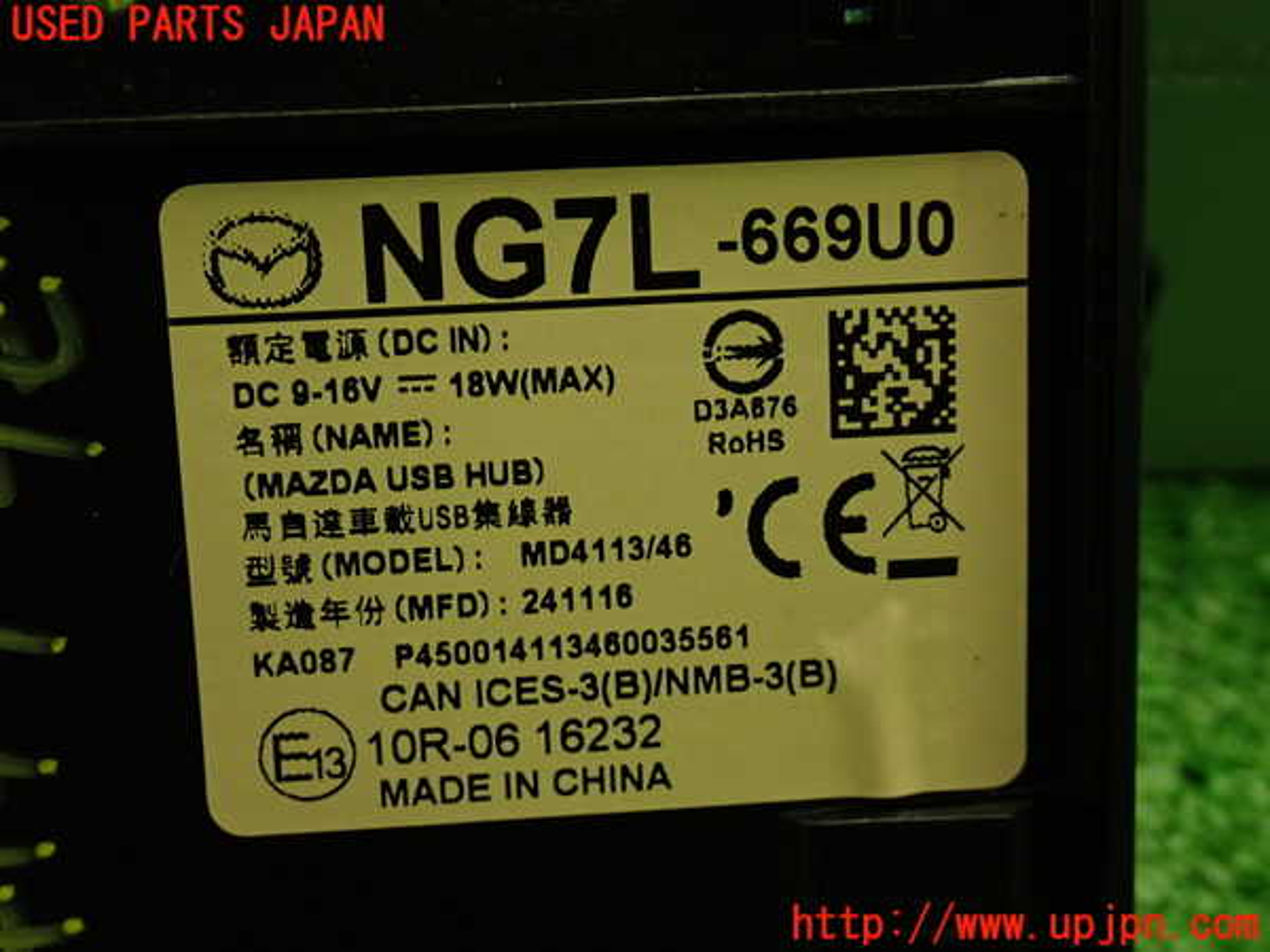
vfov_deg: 27.0
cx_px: 635
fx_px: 1981
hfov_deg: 35.5
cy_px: 476
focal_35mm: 54
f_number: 3.3
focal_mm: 9.65
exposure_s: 1/50
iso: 400
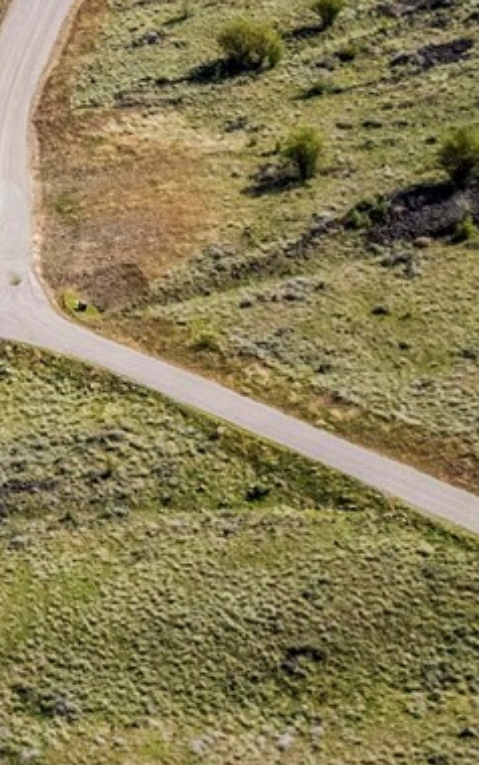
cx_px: -955
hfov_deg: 9.9
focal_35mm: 100
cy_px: -42
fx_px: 2086
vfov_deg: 20.0
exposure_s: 1/5000
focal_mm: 8.38
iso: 100
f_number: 2.8
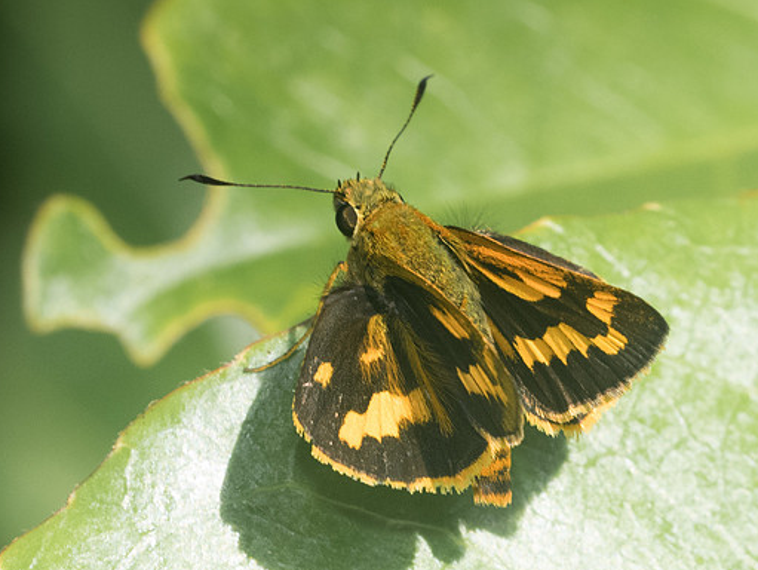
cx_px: 412
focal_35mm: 554
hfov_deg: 3.6
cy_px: 384
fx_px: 12140
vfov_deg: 2.7
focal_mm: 150
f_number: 14
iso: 1000
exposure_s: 1/250
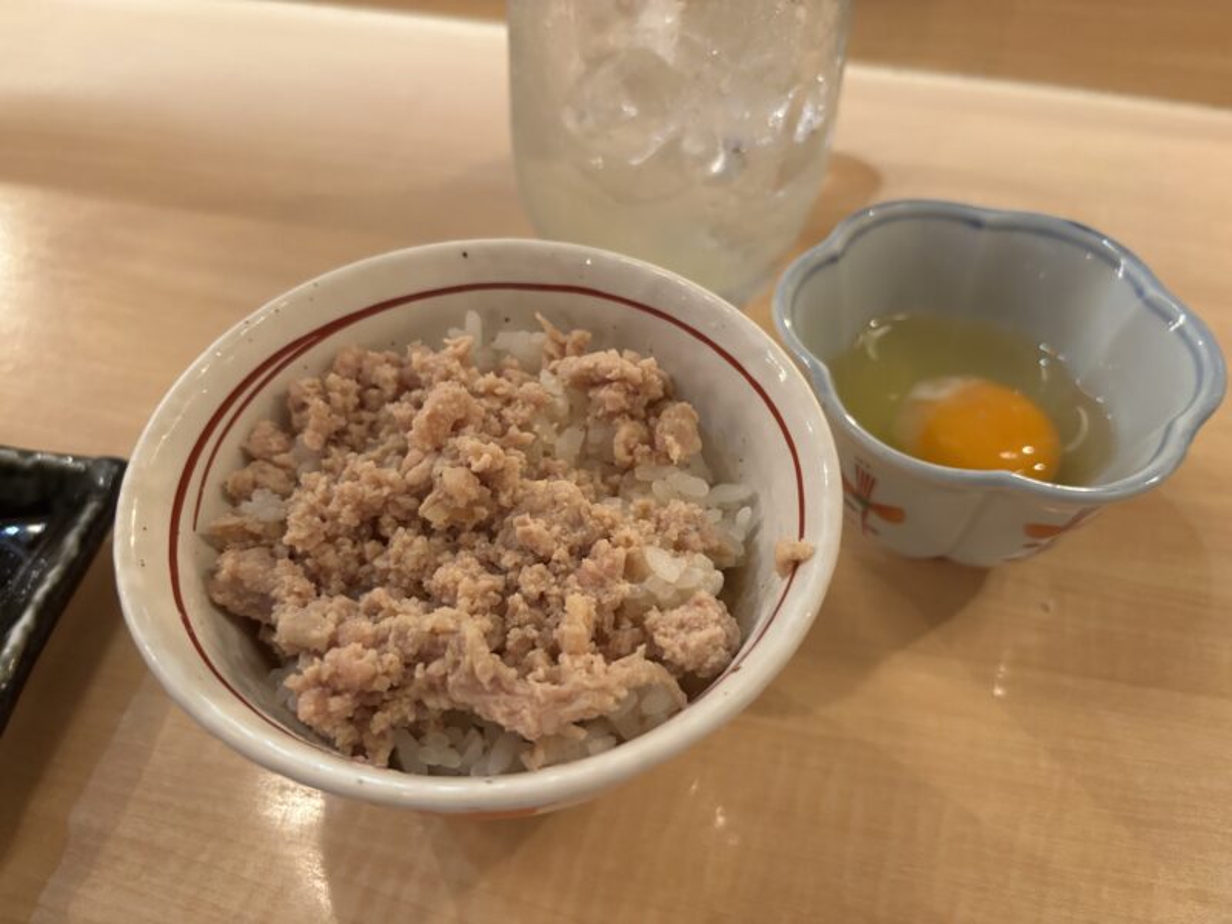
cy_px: 462
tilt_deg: -49.1
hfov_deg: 67.3
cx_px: 616
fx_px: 925
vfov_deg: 53.1
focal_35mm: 26
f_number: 1.6
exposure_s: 1/50
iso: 400
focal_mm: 5.96
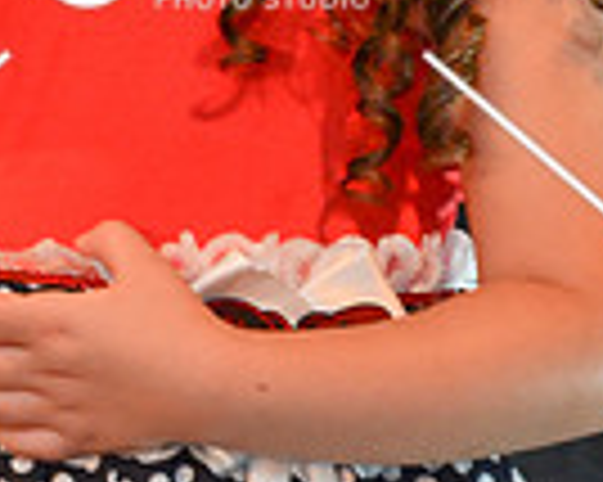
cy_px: -27
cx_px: 225
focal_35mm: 497
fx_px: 8856
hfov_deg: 3.9
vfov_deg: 3.1
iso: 800
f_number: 5.6
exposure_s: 1/60
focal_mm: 105
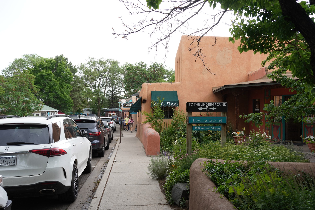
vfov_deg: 40.0
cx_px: 158
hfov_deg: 57.2
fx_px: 289
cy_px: 105
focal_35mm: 33
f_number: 7.1
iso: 400
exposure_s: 1/100
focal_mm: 33
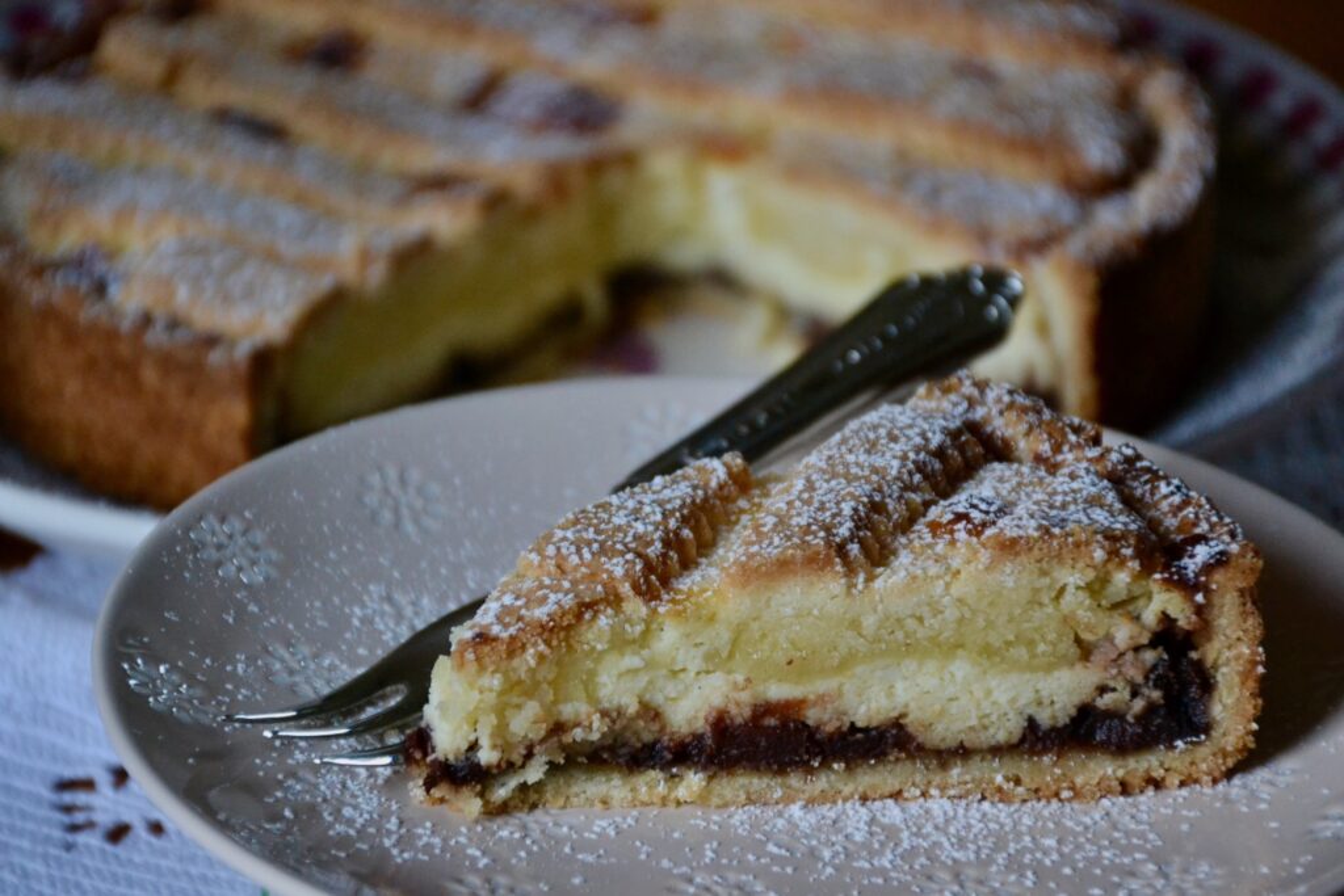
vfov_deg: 6.5
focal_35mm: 210
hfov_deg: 9.8
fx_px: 7841
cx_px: 672
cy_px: 448
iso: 1800
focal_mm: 140
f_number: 5.6
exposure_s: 1/125
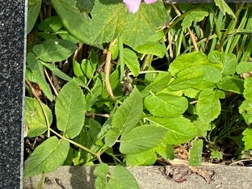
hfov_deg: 7.9
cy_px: 60
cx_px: -265
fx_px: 1747
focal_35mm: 240
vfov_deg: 6.2
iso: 20
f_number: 2
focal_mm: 6
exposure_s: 1/489
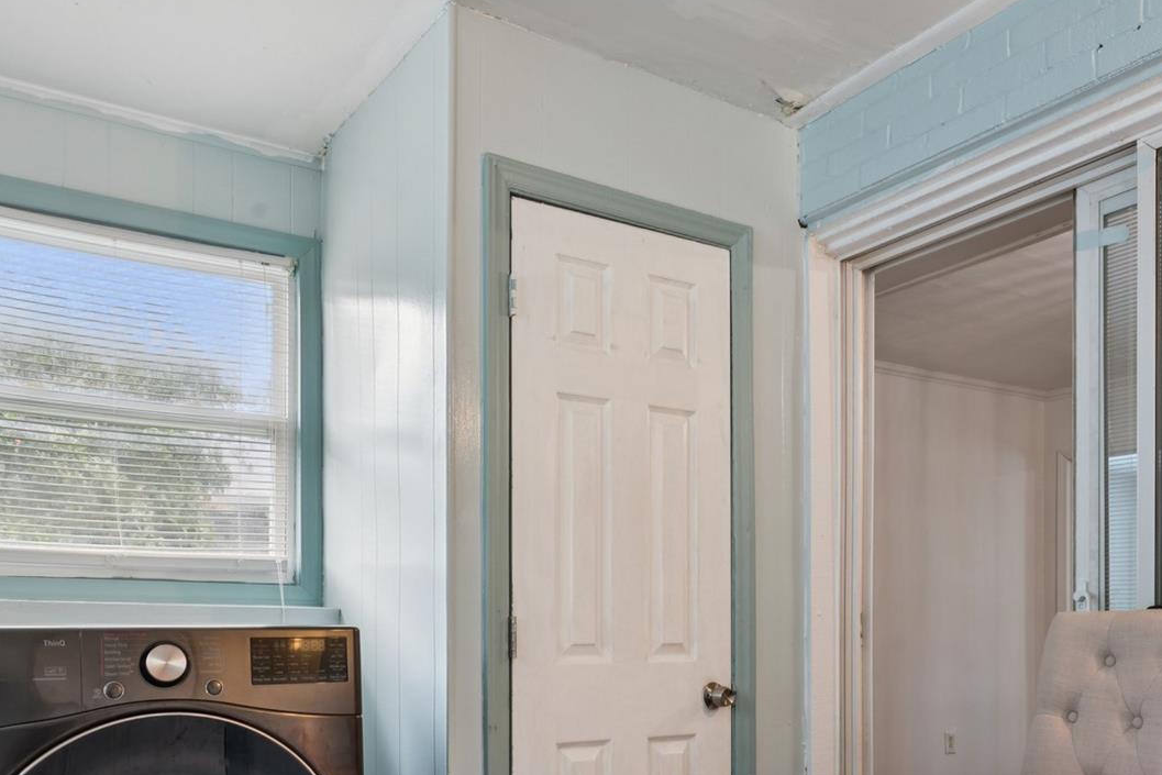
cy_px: 651
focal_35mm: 32
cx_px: 632
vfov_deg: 39.1
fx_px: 1032
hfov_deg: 58.7
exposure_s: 2
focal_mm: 16.5
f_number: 13
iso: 100
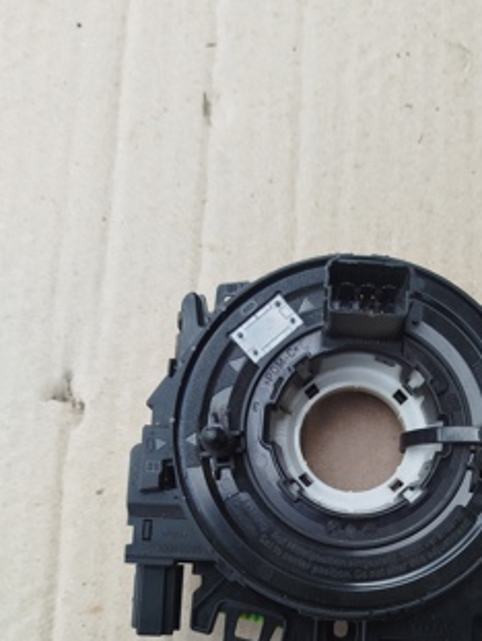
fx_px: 686
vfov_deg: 49.2
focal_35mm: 37
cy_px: 427
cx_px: 354
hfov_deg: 37.9
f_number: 1.7
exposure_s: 1/125
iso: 50
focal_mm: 5.31
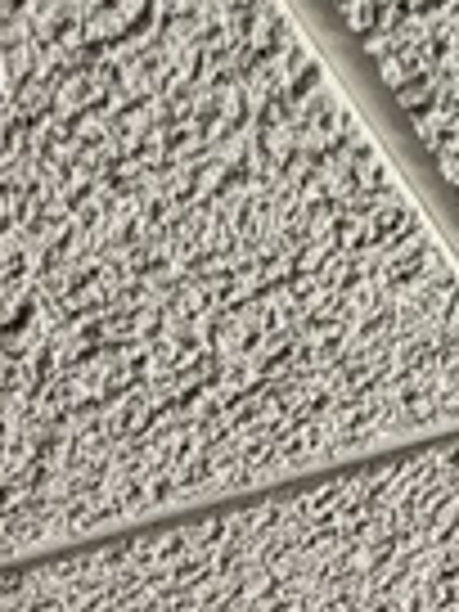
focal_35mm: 111
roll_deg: +0.2
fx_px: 1962
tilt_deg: -15.4
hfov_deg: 13.3
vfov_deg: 9.5
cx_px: 346
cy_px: 2156
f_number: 2.2
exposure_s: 1/99
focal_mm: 2.22
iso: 250
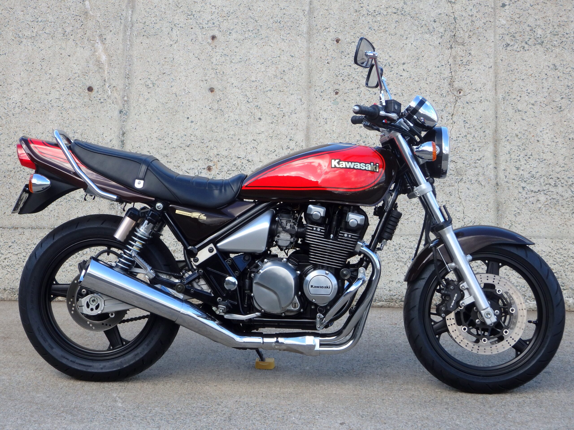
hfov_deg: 20.2
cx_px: 287
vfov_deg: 15.2
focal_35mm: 97
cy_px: 215
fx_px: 1608
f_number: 4.9
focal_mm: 17.3
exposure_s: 1/160
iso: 125
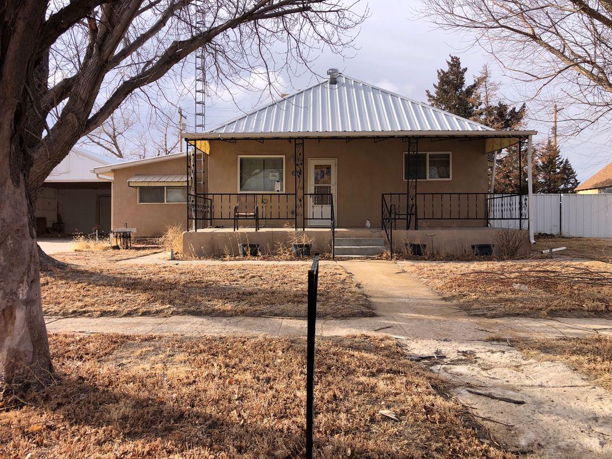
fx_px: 495
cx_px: 306
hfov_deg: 63.4
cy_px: 230
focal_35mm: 28
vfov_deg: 49.7
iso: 20
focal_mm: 3.99
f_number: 1.8
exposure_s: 1/1412
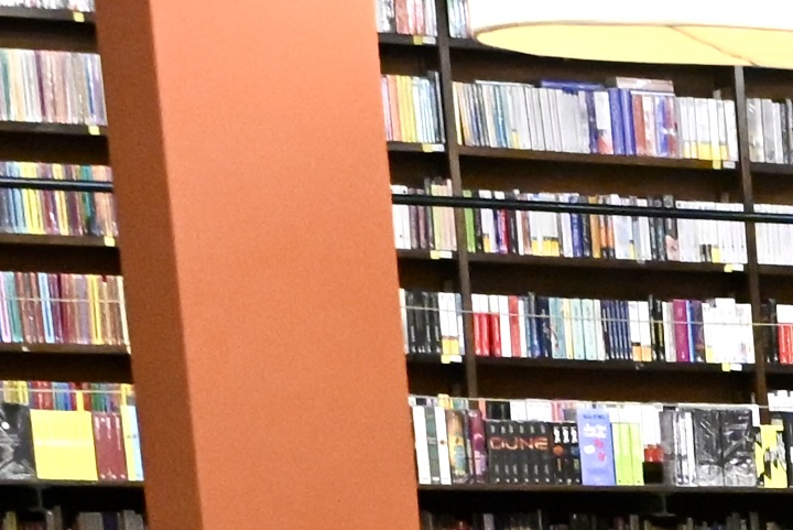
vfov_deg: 6.9
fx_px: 3879
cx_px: 1937
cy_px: 1640
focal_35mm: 176
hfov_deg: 10.1
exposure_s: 1/125
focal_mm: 28
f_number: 5.6
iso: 6400
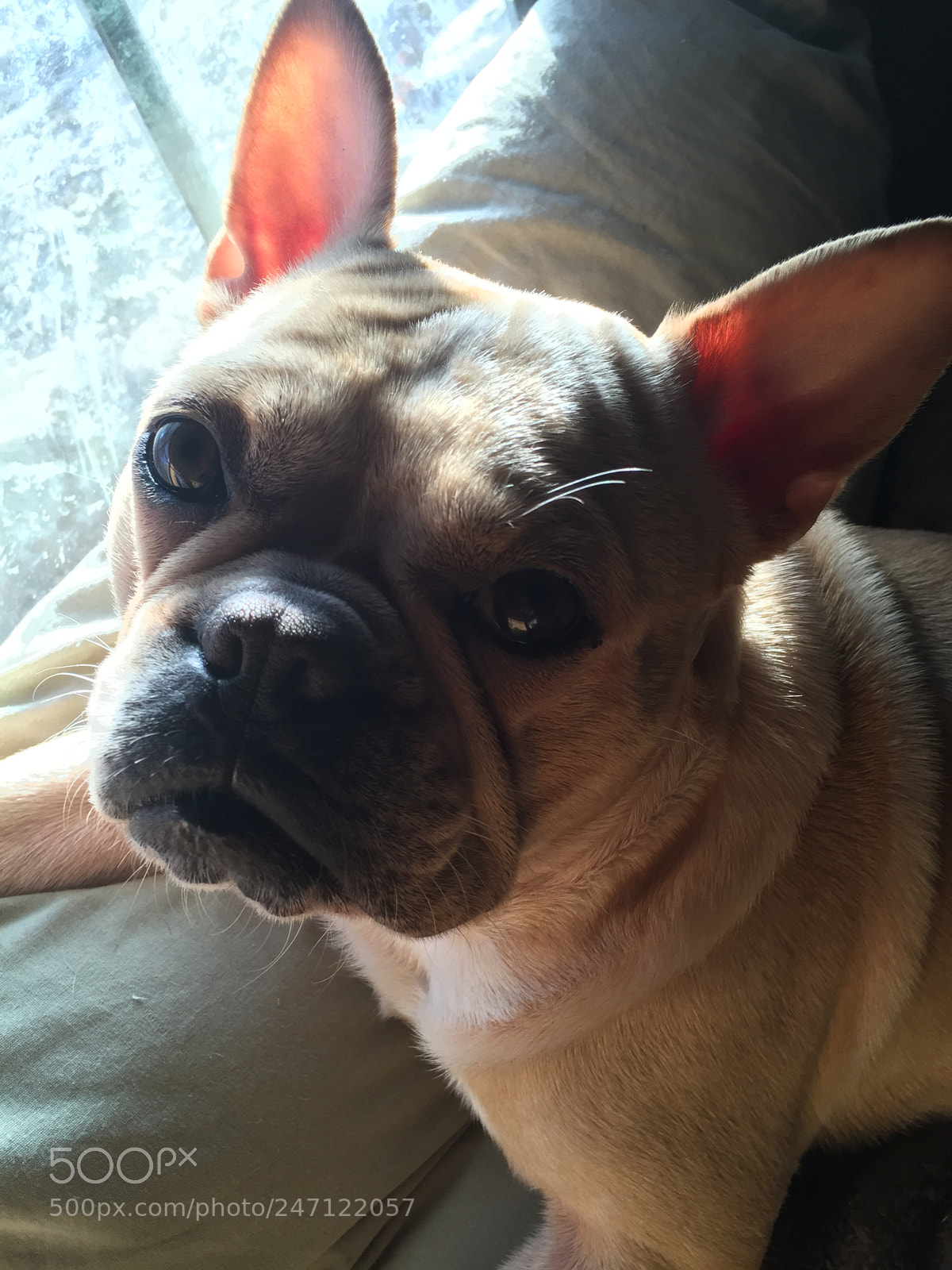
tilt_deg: -46.8
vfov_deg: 61.7
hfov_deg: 48.2
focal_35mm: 29
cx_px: 476
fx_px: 1063
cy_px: 635
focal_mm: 4.15
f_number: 2.2
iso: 64
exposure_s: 1/120
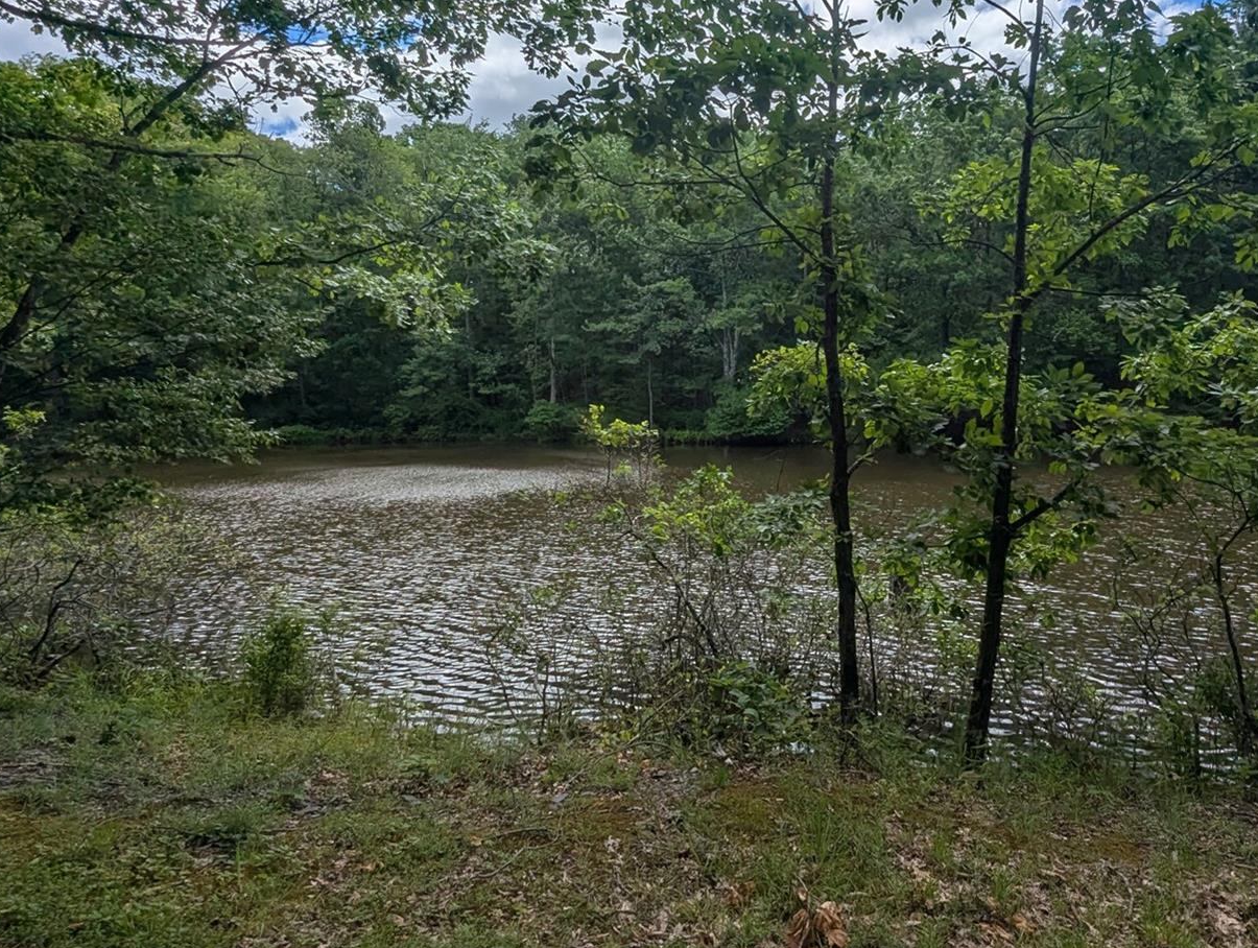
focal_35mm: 22
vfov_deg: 60.9
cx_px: 766
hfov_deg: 75.3
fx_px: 801
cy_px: 400
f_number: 2.2
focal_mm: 1.95
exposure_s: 1/2439
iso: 38
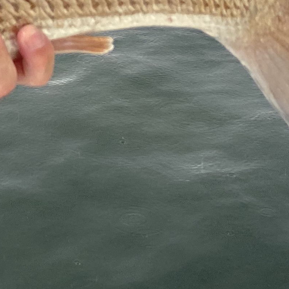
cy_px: -131
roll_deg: +2.6
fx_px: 1096
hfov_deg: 14.4
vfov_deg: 14.2
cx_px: -97
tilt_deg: -12.5
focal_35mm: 116
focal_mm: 4.25
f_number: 1.8
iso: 32
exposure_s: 1/358
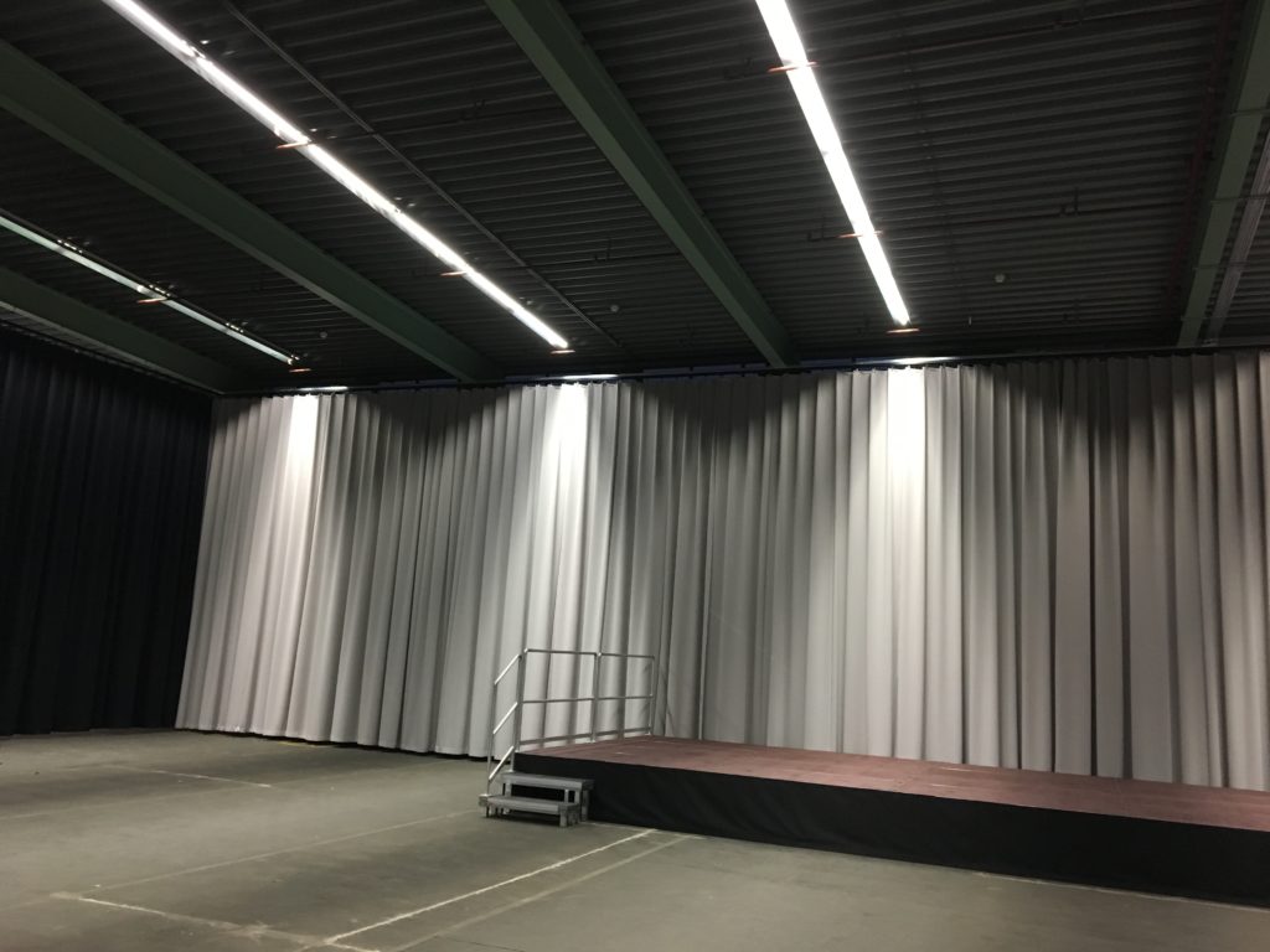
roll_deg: -2.9
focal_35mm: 29
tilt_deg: +9.2
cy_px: 476
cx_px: 635
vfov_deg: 48.2
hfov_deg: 61.7
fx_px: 1064
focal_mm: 4.15
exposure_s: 1/33
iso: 200
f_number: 2.2
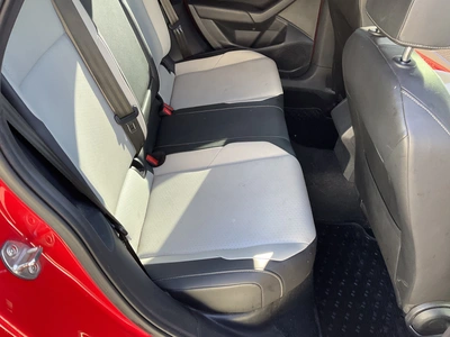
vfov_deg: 48.2
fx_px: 377
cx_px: 225
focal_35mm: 29
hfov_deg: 61.7
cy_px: 168
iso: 64
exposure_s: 1/96
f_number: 1.8
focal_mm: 3
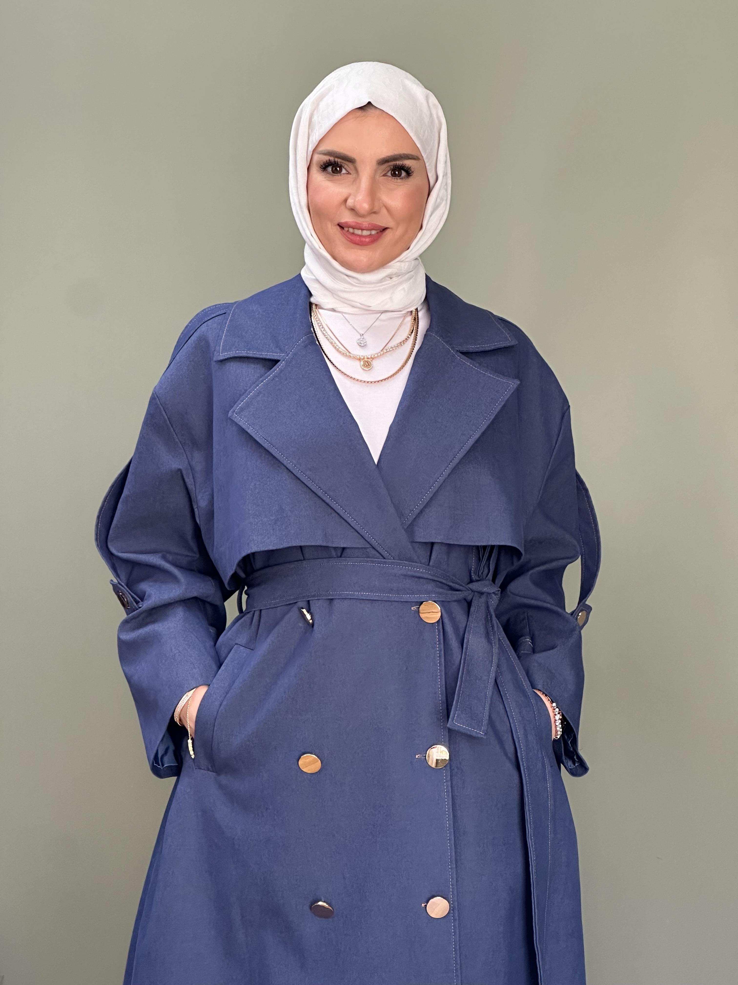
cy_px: 492
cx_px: 369
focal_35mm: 77
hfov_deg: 19.1
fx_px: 2189
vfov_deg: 25.3
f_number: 2.8
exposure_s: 1/100
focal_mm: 9
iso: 125
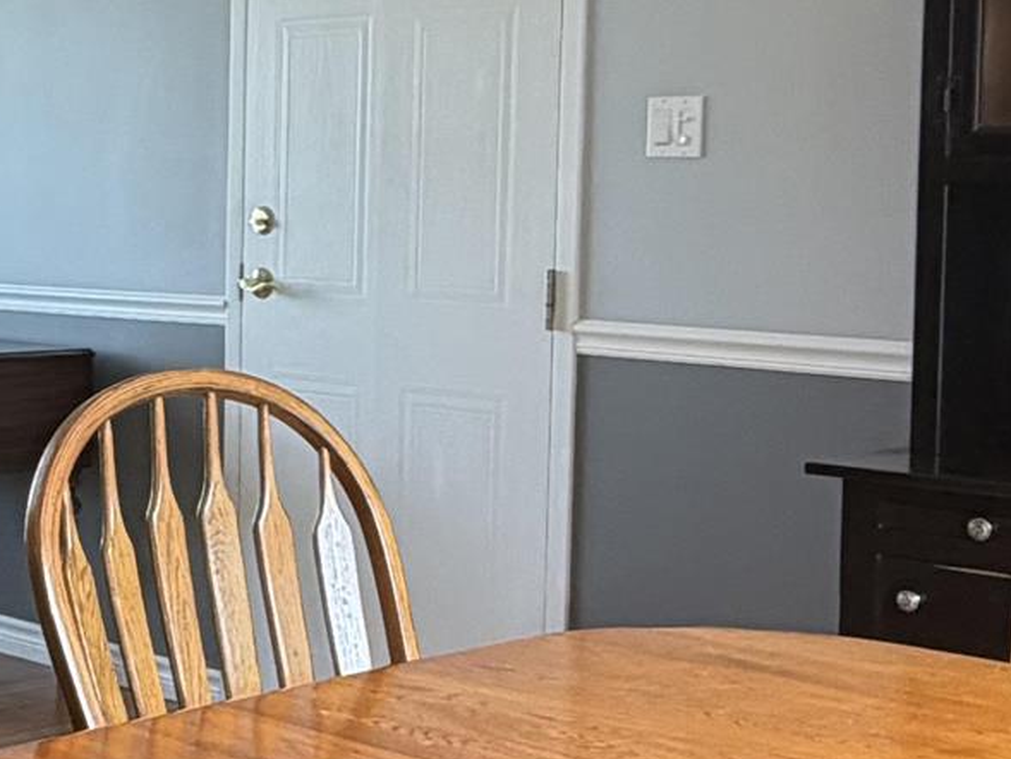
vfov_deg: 20.2
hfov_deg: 25.7
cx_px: 82
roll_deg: -0.8
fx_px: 2132
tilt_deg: -3.6
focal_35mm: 73
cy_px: 343
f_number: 2.2
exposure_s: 1/60
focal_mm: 2.22
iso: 250
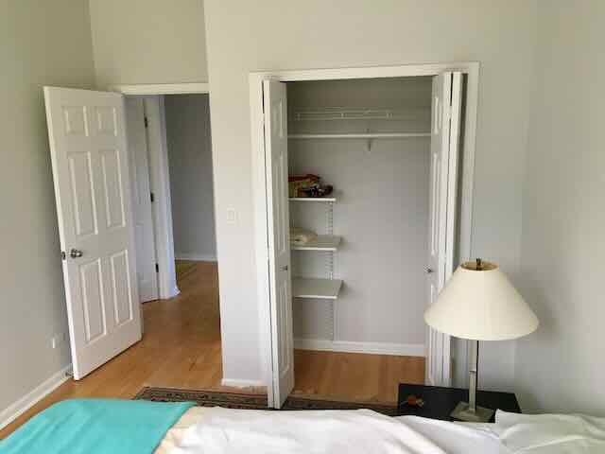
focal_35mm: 29
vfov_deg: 48.2
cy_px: 227
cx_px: 302
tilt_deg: -11.3
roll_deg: +1.0
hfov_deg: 61.7
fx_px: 507
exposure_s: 1/30
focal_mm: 4.15
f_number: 2.2
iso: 50
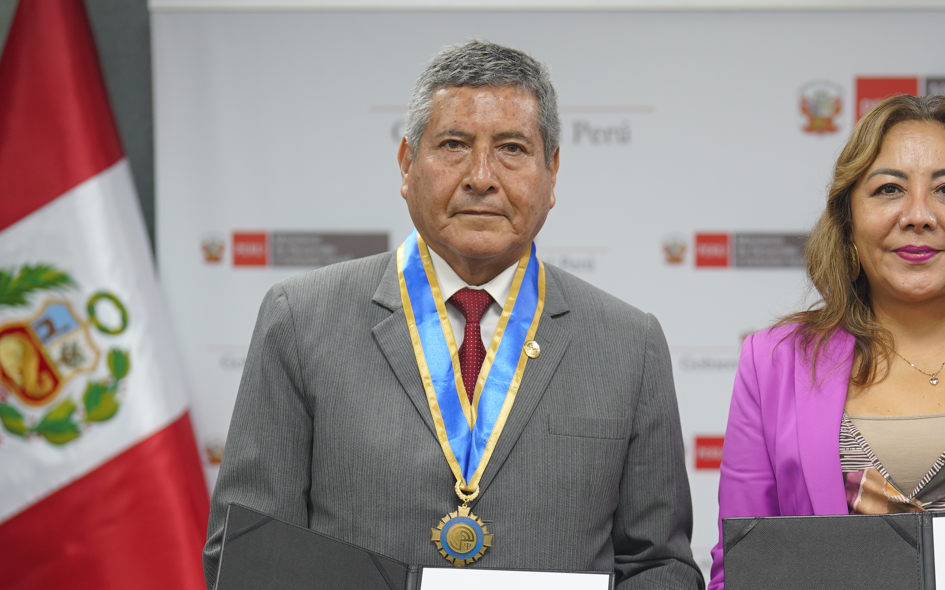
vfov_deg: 13.4
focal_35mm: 97
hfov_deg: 21.2
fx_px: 2498
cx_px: 723
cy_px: 480
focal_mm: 50
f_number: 1.8
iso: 400
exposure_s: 1/200
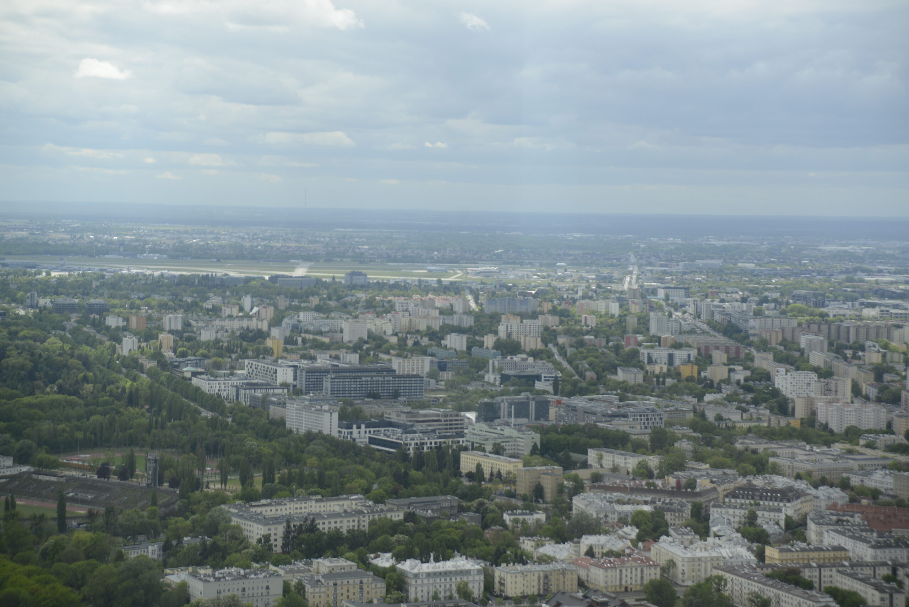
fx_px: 2147
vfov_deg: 16.1
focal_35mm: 85
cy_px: 304
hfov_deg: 23.9
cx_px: 454
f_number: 4.5
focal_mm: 85
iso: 250
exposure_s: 1/1600
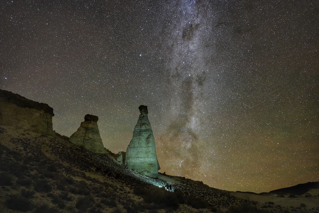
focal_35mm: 20
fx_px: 177
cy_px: 106
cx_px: 160
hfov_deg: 84.0
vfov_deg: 61.9
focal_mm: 20
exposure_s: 15
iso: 8000
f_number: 1.8
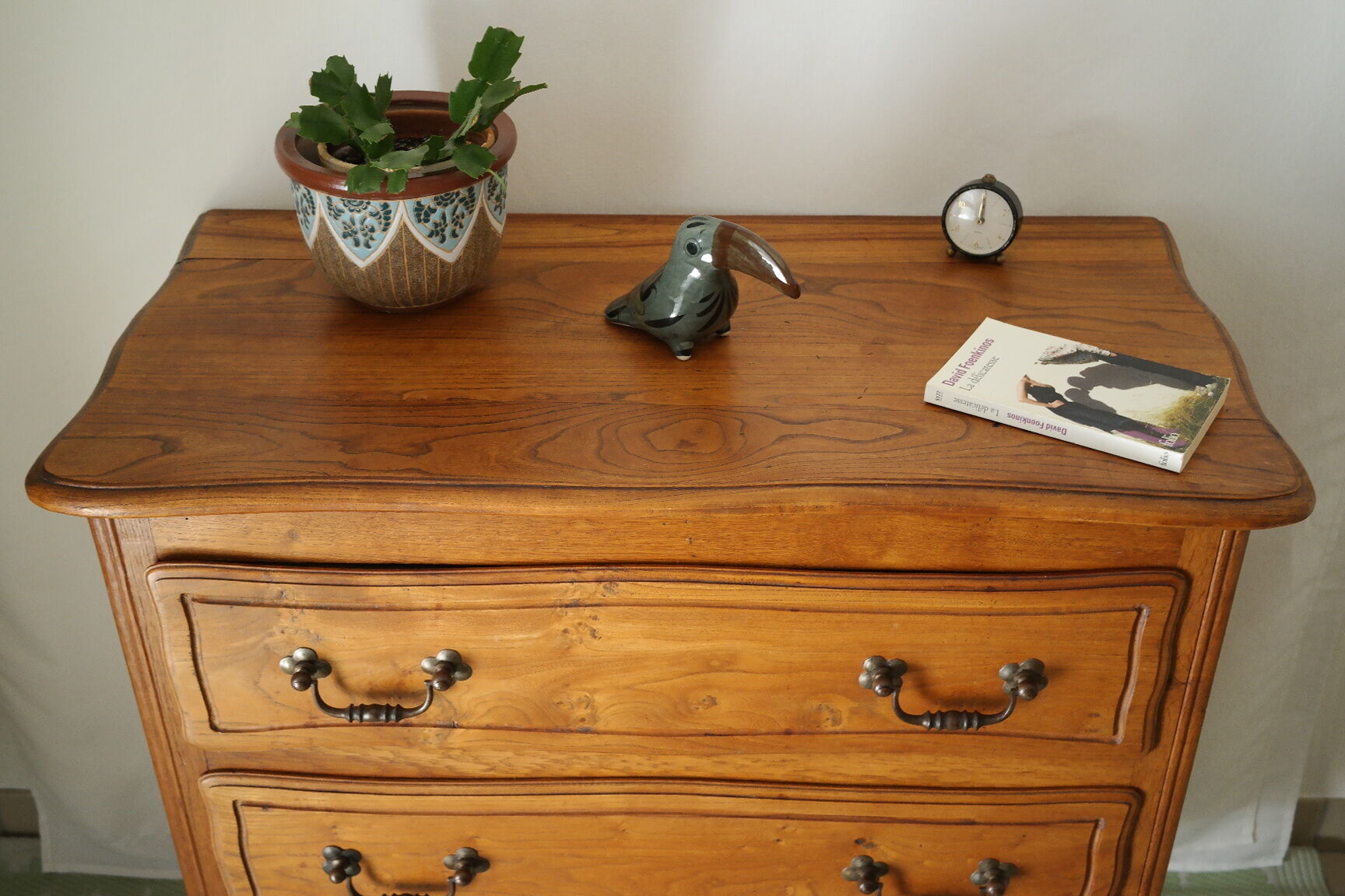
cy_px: 448
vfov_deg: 31.2
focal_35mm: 43
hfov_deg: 45.4
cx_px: 672
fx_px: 1606
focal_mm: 28
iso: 800
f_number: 5.6
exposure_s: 1/30
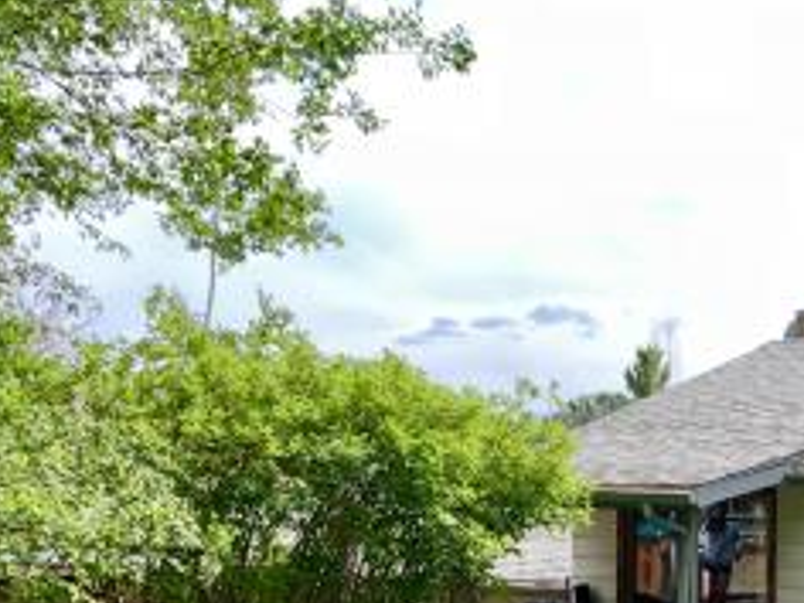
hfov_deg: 24.0
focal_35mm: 76
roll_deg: -0.5
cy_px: 562
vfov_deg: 19.0
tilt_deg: -2.4
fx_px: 1765
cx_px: 889
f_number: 1.8
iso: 20
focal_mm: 4
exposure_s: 1/310
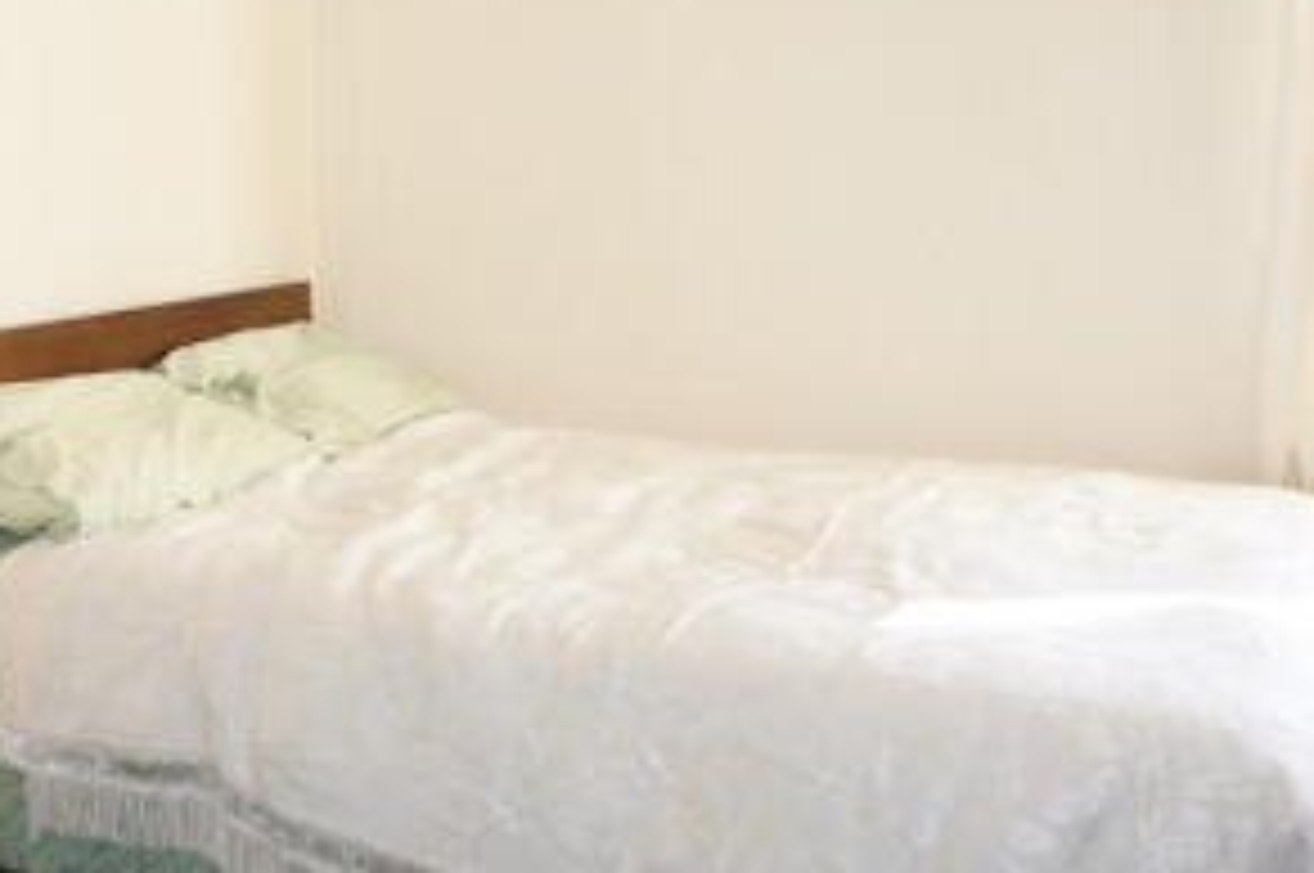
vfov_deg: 25.0
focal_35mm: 54
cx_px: 234
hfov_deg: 35.5
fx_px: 1969
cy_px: 414
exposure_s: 1/60
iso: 400
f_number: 4
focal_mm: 16
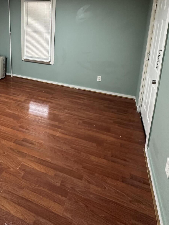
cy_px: 54
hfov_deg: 58.3
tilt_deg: -8.8
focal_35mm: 23
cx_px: 66
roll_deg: -3.8
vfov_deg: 68.7
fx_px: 150
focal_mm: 2.22
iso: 400
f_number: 2.2
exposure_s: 1/60
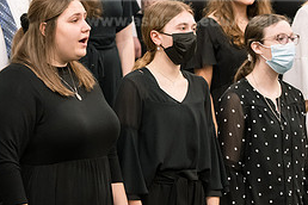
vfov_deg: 6.1
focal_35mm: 225
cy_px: 46
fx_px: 1925
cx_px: 32
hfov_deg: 9.1
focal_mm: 100
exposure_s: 1/200
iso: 3200
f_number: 3.2
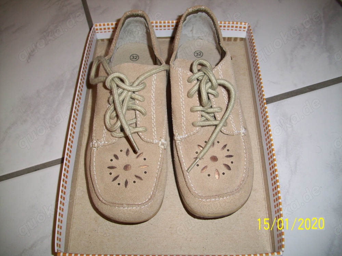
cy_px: 128
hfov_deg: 56.8
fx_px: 316
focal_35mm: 32
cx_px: 171
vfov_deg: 44.2
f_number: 2.9
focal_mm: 5.7
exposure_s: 1/40
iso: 80
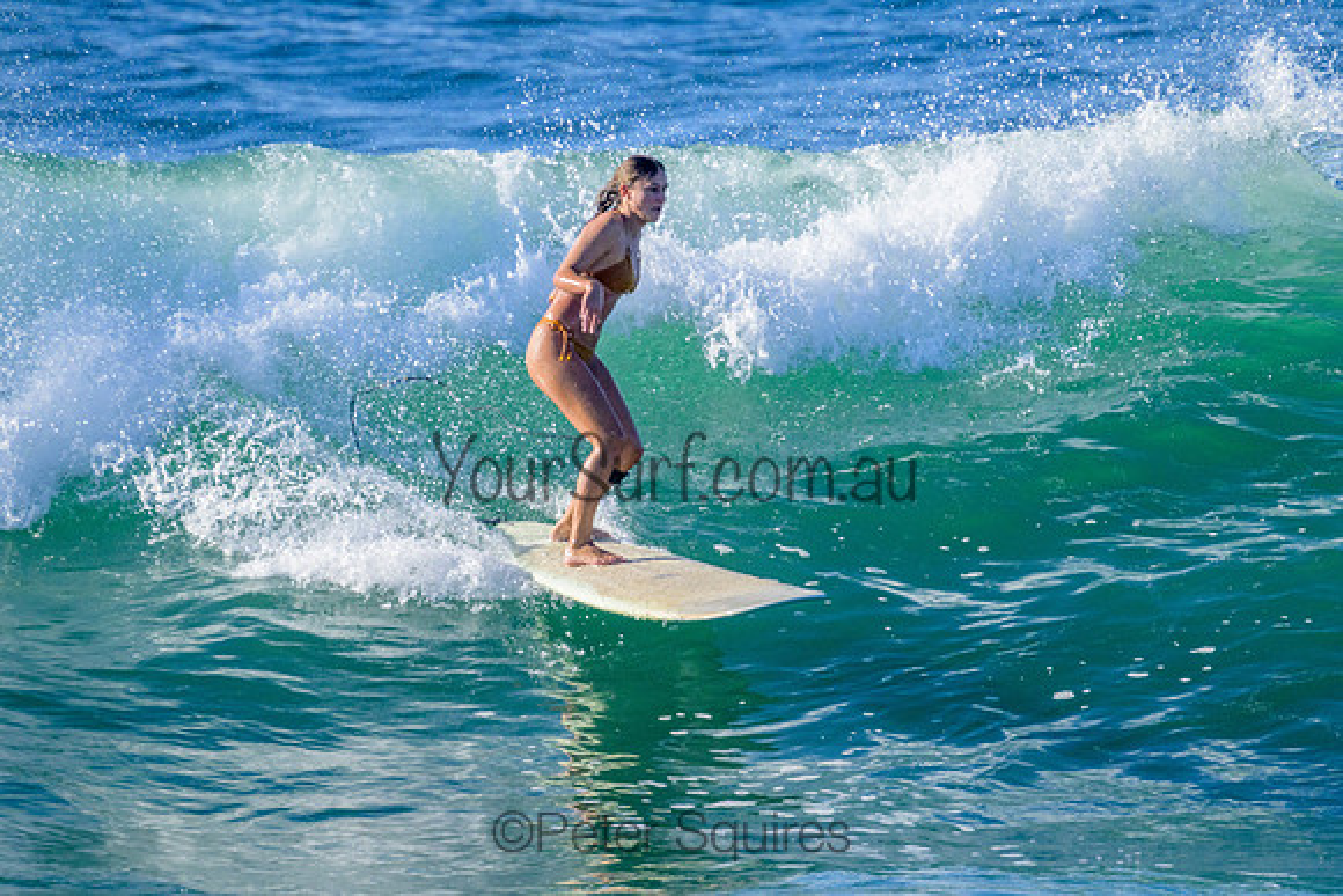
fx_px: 34550
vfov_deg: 1.5
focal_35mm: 926
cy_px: 436
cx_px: 777
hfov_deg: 2.2
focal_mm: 800
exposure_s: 1/2000
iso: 1000
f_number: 11
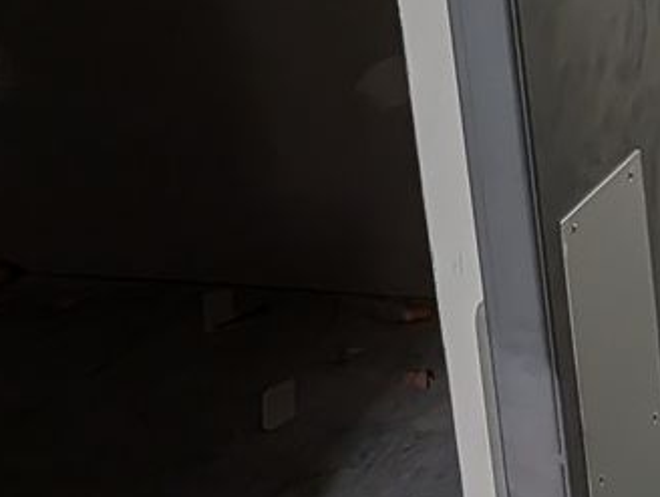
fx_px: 2234
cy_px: -242
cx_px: 1372
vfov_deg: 12.1
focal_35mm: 117
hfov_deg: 13.9
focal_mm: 6.9
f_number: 1.68
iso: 360
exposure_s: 1/60
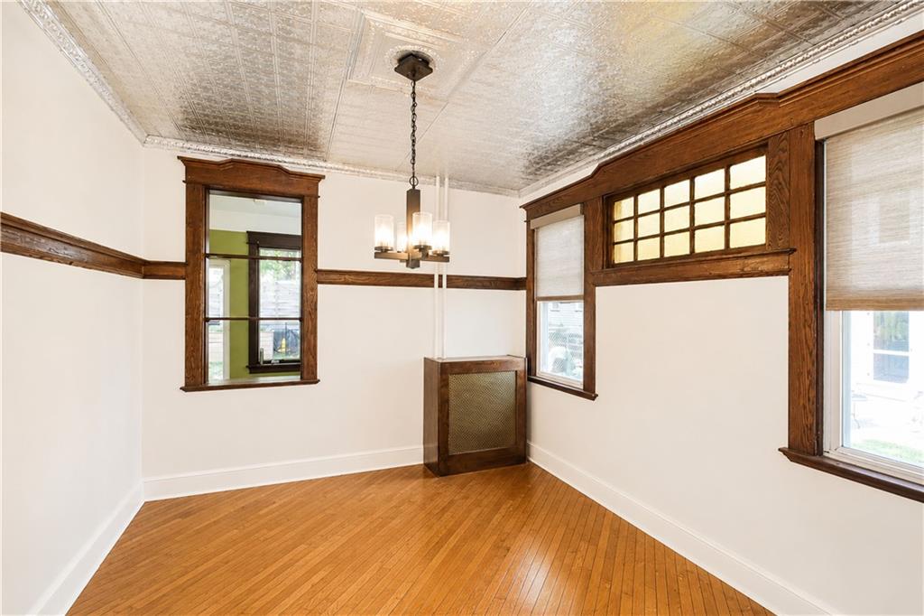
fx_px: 385
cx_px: 462
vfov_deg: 77.3
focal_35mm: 15
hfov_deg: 100.4
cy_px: 308
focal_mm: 10
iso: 2000
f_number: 6.4
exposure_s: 1/60
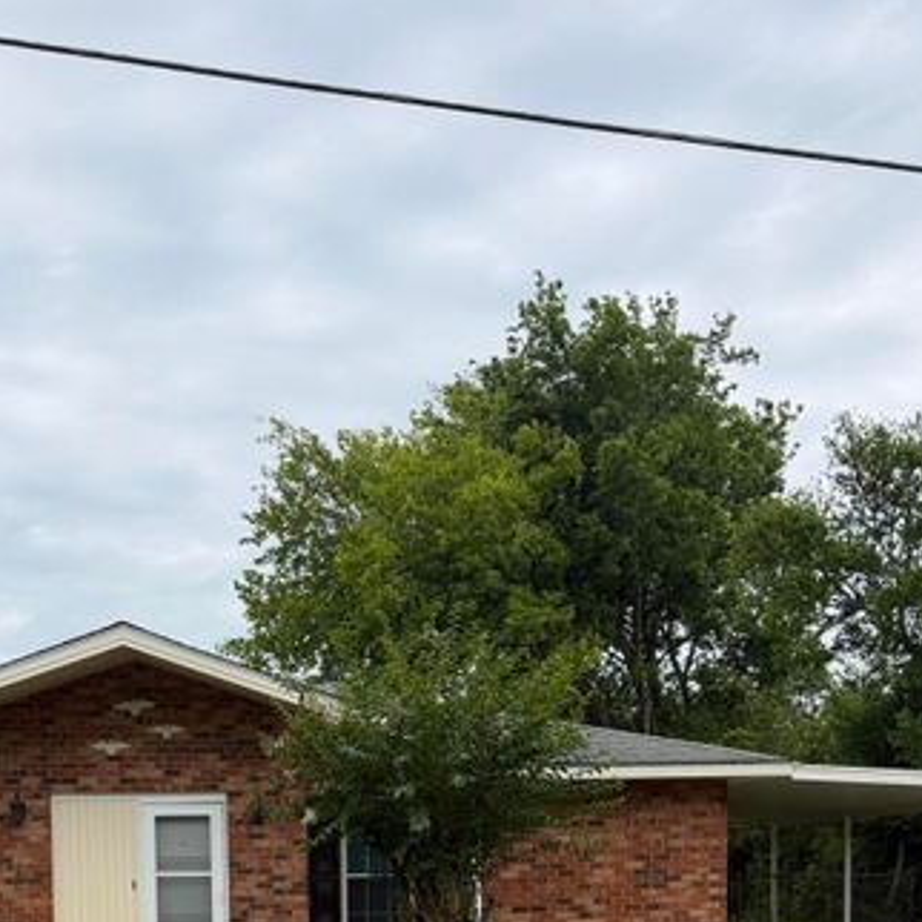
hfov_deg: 37.9
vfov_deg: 34.5
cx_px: 298
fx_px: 1326
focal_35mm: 44
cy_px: 946
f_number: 1.78
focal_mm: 6.76
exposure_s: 1/2232
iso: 80
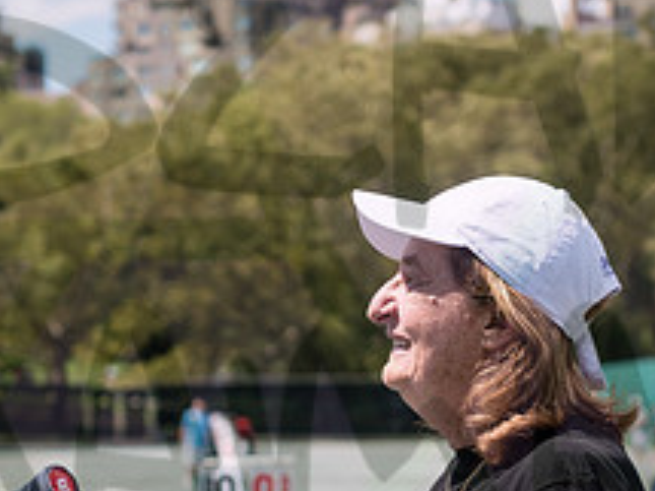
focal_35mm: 173
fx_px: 3272
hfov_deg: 11.4
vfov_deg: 8.5
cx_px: 358
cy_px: 456
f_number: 4
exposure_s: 1/2000
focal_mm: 56
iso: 200
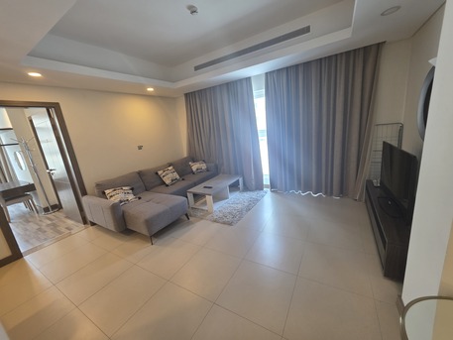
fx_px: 170
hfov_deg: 106.2
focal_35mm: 13
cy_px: 170
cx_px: 226
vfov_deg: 89.9
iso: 200
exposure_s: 1/50
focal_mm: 2.2
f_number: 1.9
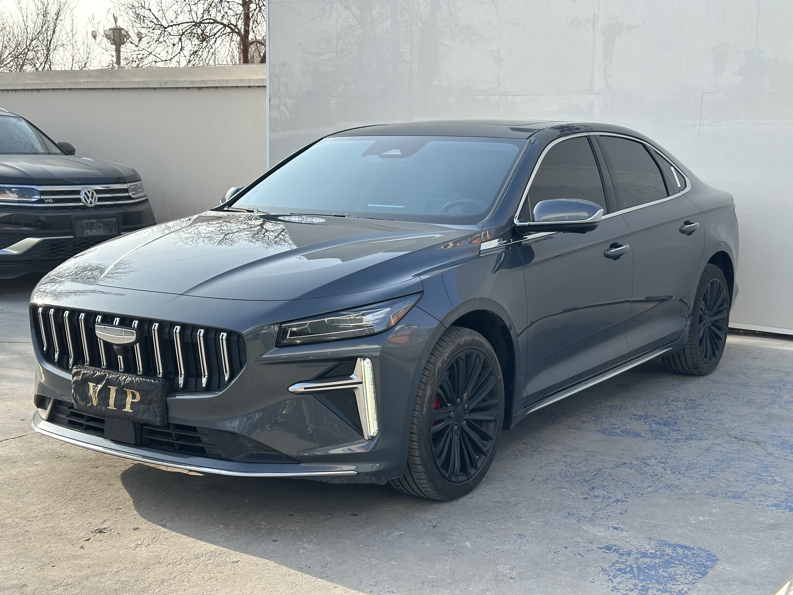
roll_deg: -0.2
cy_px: 298
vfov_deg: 30.3
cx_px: 396
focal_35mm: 48
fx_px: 1100
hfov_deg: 39.7
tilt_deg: -8.4
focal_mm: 6.86
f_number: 1.78
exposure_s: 1/1289
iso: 64
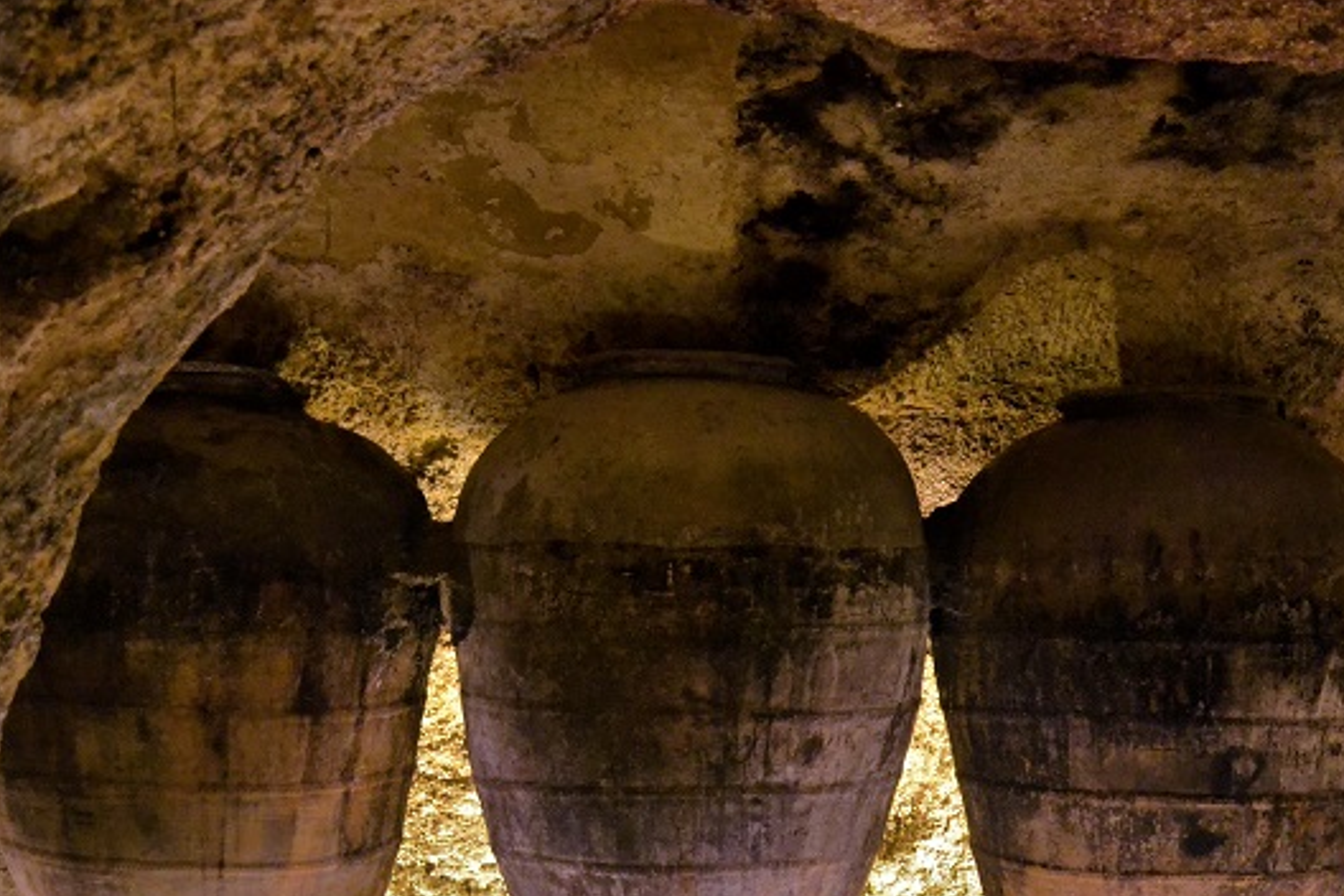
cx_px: 835
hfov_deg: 42.4
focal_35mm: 46
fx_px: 1717
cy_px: 636
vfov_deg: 28.9
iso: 3200
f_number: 3.5
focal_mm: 18
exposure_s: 1/60
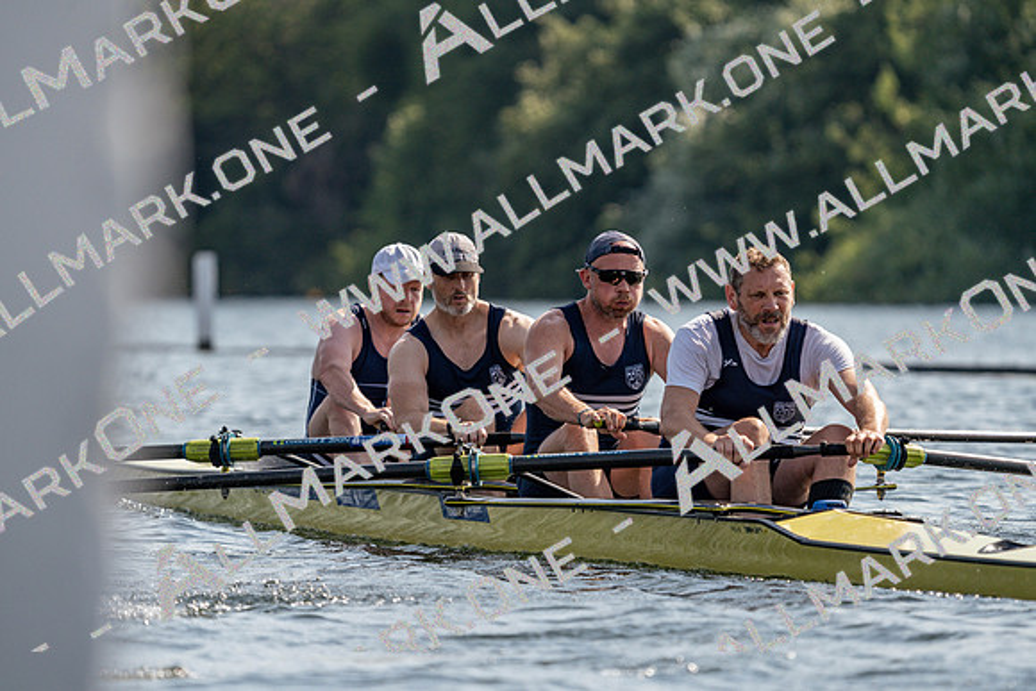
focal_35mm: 376
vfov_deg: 3.7
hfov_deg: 5.5
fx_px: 10822
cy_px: 346
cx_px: 518
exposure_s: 1/1600
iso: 250
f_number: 6.3
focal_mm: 376
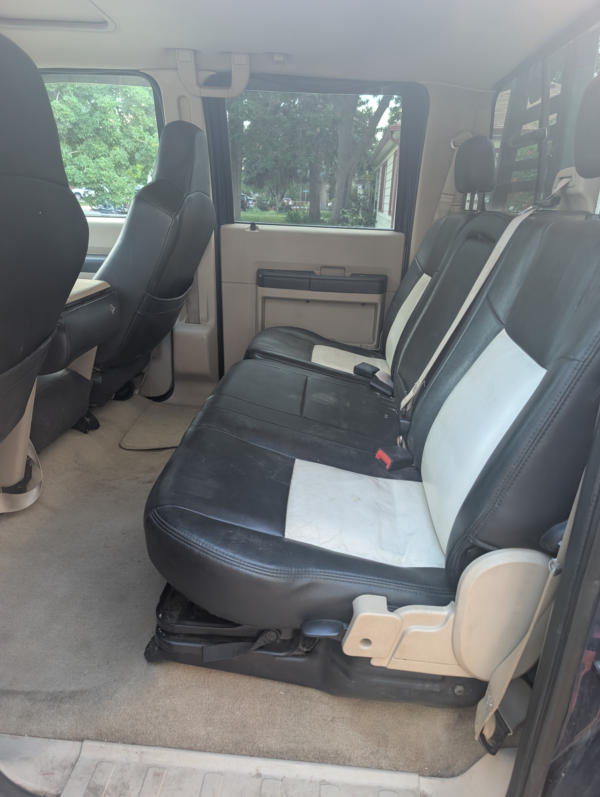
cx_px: 300
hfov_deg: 56.9
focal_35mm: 24
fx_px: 553
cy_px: 398
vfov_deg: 71.5
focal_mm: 6.9
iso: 242
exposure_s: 1/65.1
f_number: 1.68
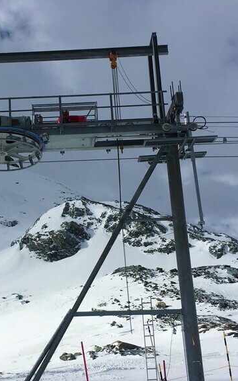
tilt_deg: +15.5
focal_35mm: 48
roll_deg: +2.6
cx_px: 51
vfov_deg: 41.7
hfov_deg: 26.4
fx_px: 498
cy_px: 218
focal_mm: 4.15
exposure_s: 1/6410
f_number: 2.2
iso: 25
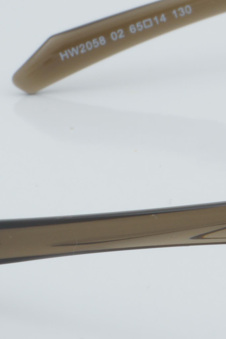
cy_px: 130
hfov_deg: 5.1
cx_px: 446
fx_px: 2513
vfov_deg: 7.7
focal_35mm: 267
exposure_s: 1/4
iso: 100
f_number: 32
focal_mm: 50
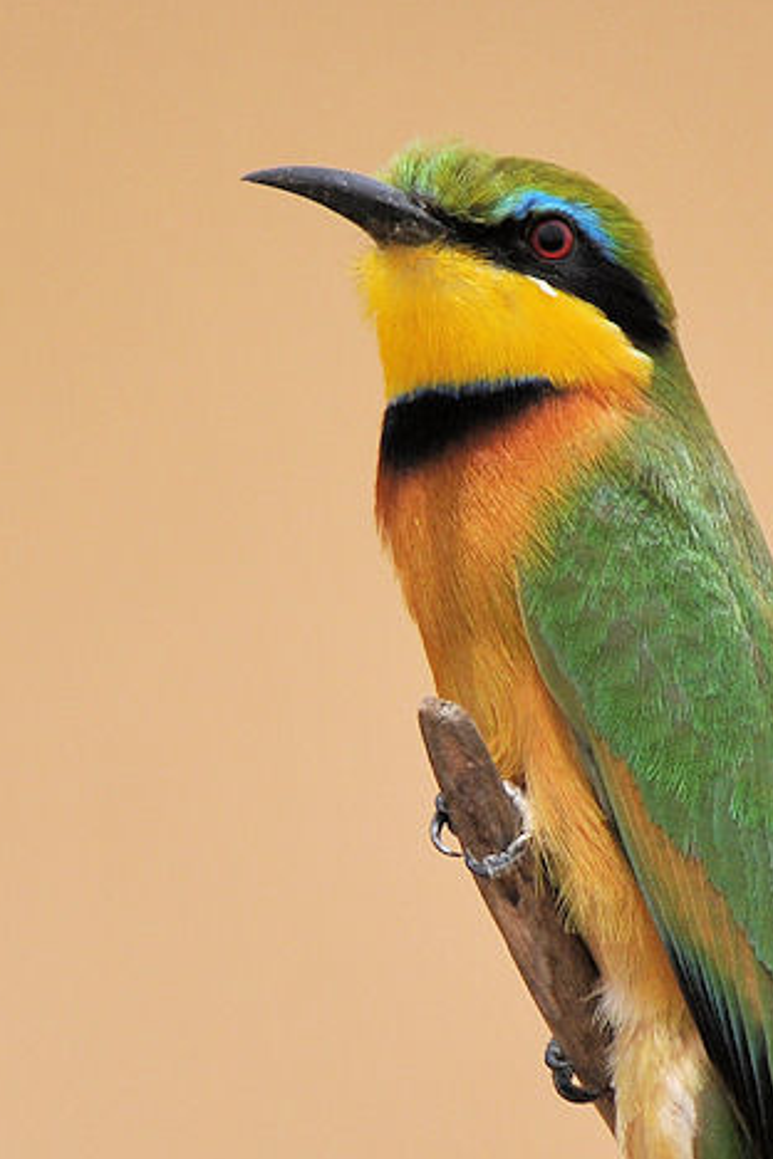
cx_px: 462
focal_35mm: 1795
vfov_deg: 1.1
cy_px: 921
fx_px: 57809
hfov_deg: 0.8
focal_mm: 700
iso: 200
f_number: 5.6
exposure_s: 1/1600
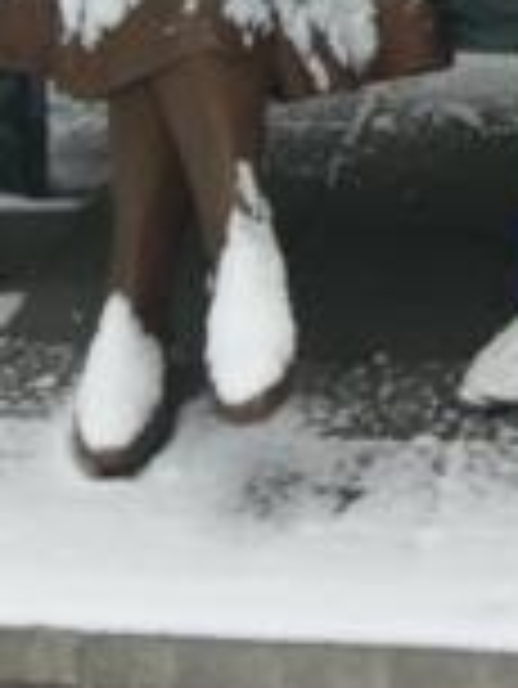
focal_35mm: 113
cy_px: -184
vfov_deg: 16.5
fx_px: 2251
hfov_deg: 12.8
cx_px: 622
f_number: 1.8
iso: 100
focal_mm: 4.58
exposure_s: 1/104
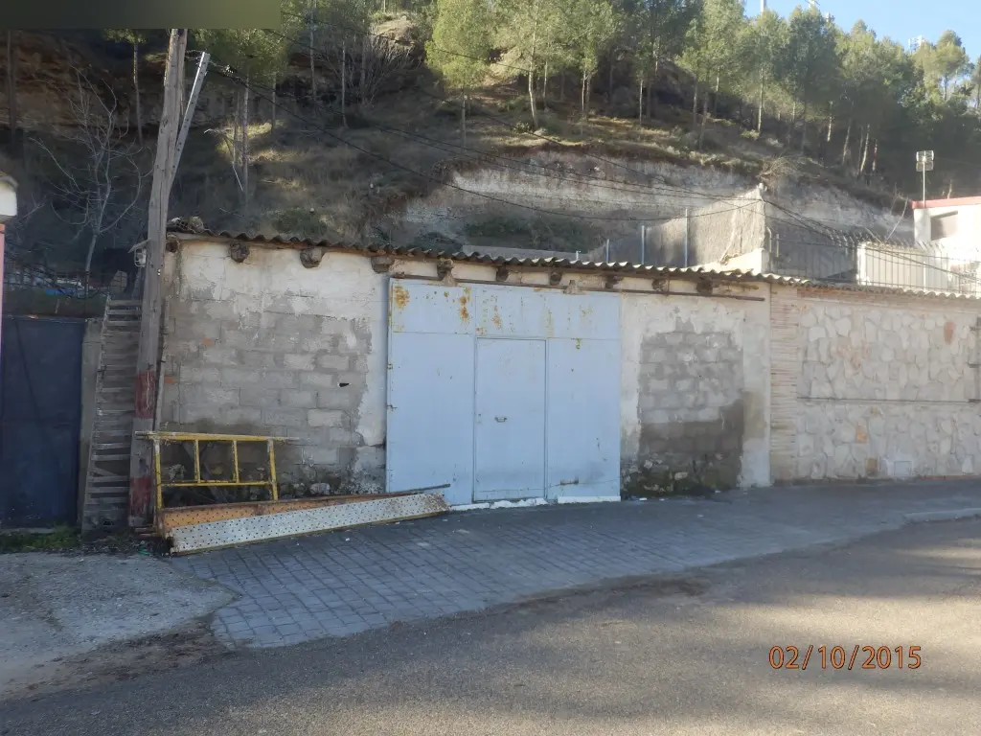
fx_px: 935
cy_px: 368
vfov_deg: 42.9
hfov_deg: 55.4
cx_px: 490
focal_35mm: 33
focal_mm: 5.9
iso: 80
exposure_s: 1/200
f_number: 3.7
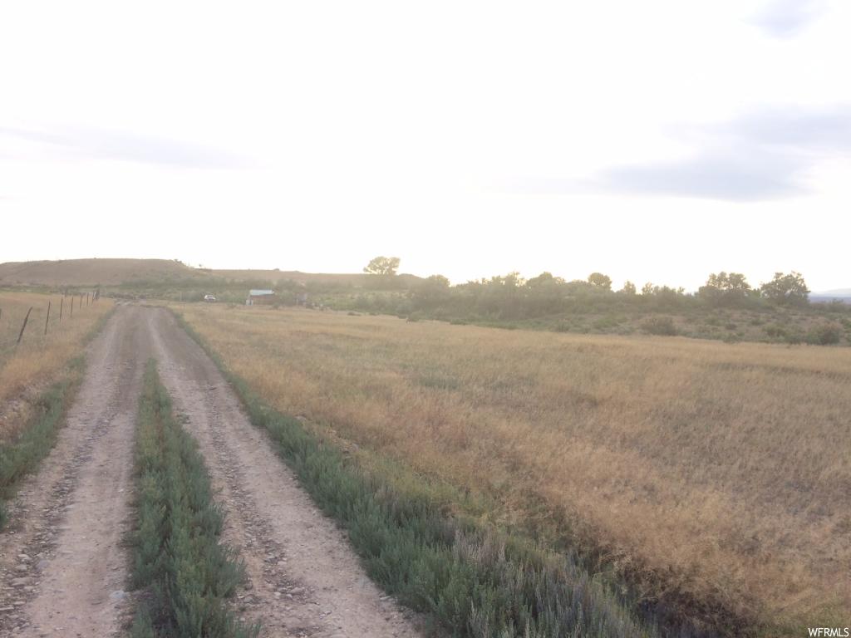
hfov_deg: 61.7
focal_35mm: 29
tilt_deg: -2.2
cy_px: 319
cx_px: 426
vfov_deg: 48.2
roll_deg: -0.1
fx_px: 713
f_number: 2.2
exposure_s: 1/488
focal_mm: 4.15
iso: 32
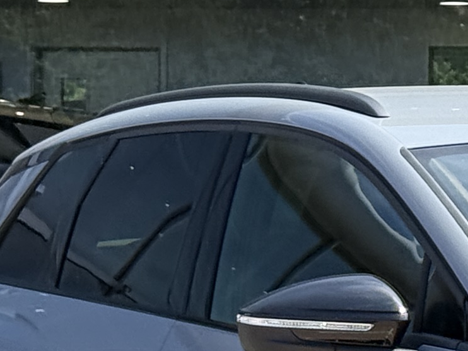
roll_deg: -0.5
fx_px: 3528
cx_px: 928
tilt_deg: +2.2
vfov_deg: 5.7
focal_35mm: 261
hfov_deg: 7.3
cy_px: 155
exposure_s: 1/2273
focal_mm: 6.76
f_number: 1.78
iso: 100
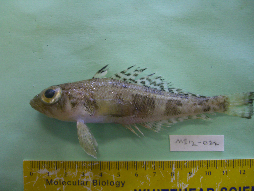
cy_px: 96
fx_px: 279
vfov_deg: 37.7
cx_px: 127
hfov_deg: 49.0
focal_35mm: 38
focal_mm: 7.9
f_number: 2.8
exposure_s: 1/40
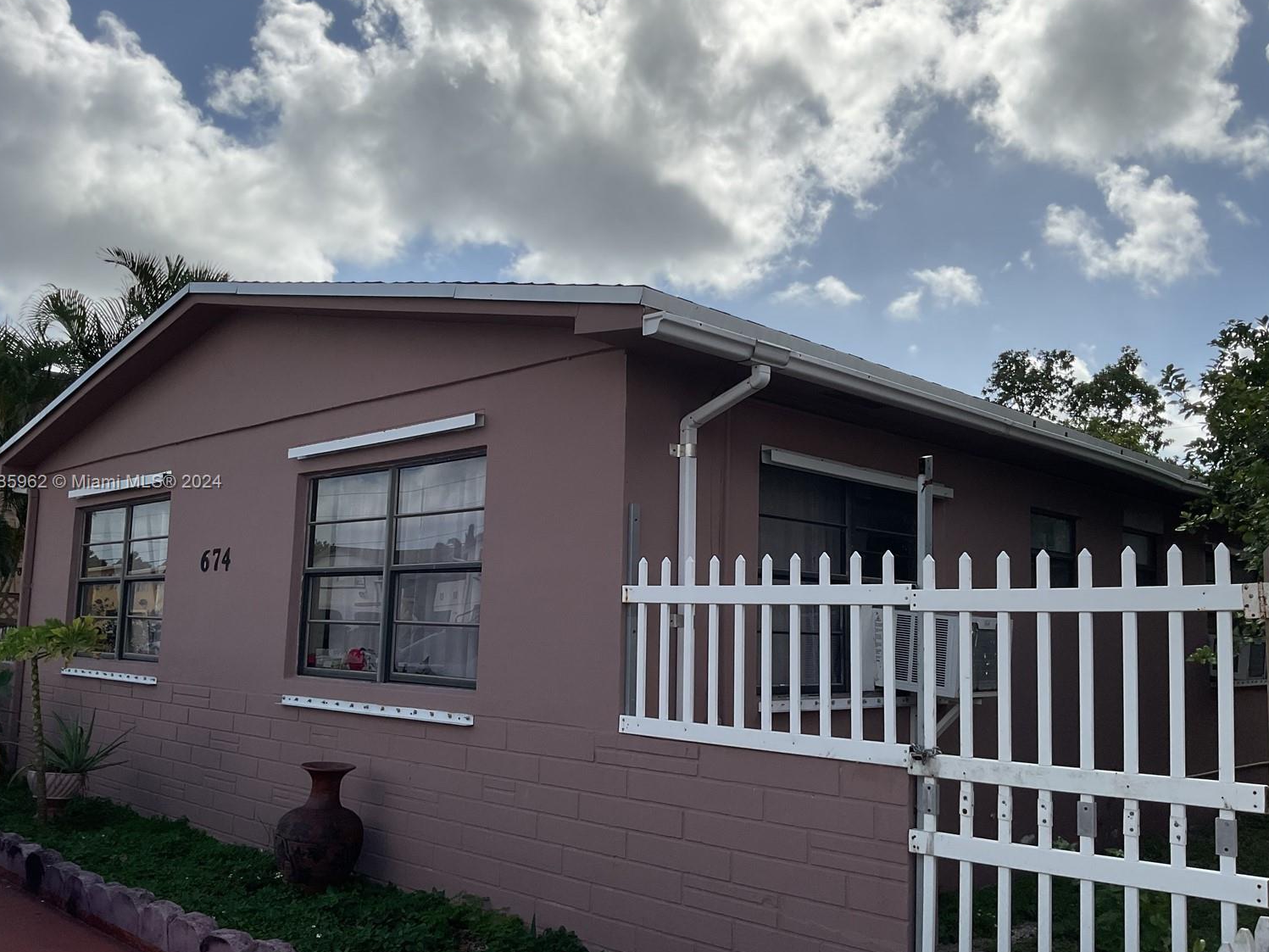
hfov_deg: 58.3
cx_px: 629
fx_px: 1137
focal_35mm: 31
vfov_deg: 45.4
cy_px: 483
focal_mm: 3
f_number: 1.8
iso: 16
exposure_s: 1/4405
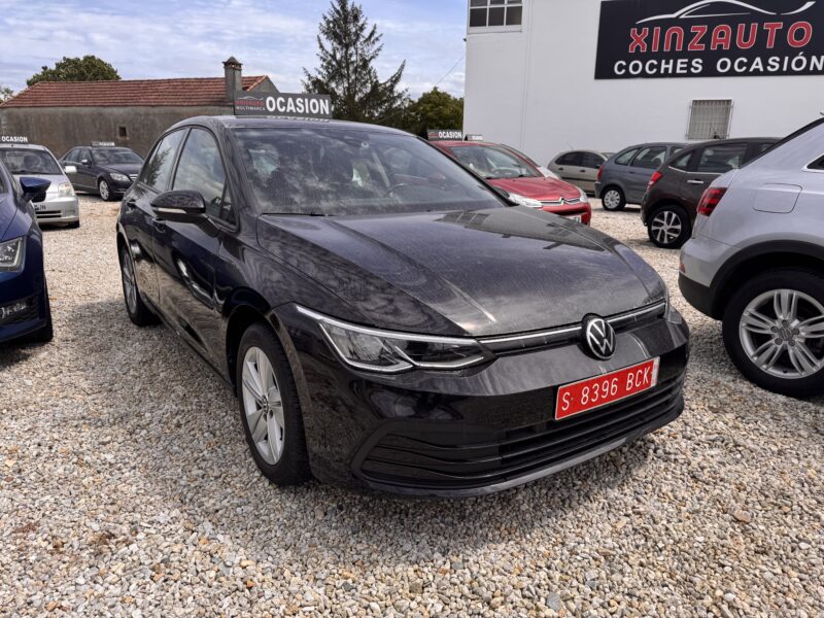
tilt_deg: -14.5
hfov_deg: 71.6
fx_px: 571
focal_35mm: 24
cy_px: 309
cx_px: 412
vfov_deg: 56.8
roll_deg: -0.5
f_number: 1.78
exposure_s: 1/3802
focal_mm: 6.76
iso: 80
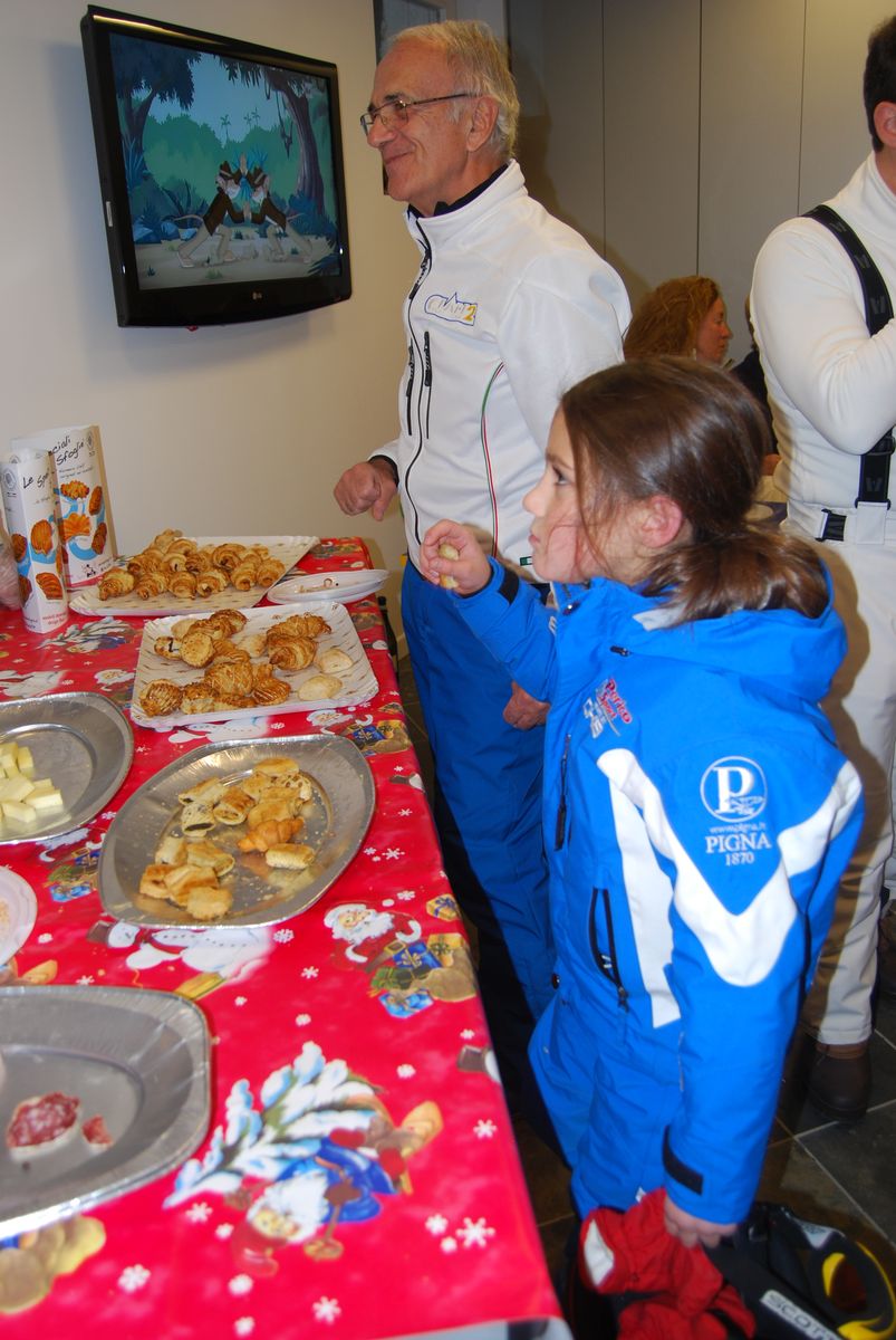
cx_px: 448
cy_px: 670
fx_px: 1117
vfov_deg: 61.9
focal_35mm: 30
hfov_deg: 43.7
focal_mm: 20
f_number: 3.8
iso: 200
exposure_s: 1/60
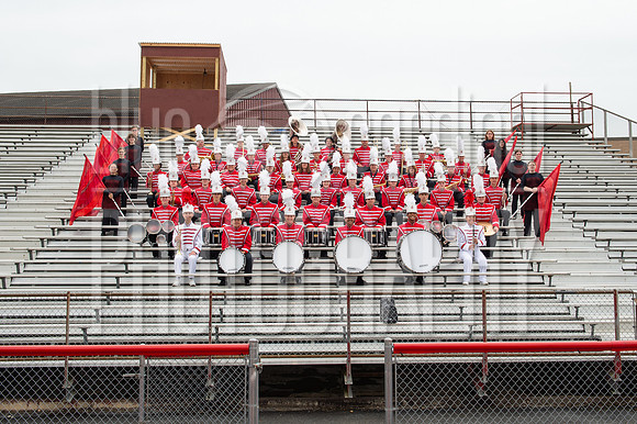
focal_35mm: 44
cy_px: 179
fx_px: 784
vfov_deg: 30.2
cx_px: 345
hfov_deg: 44.2
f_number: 8
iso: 200
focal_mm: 34
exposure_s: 1/160
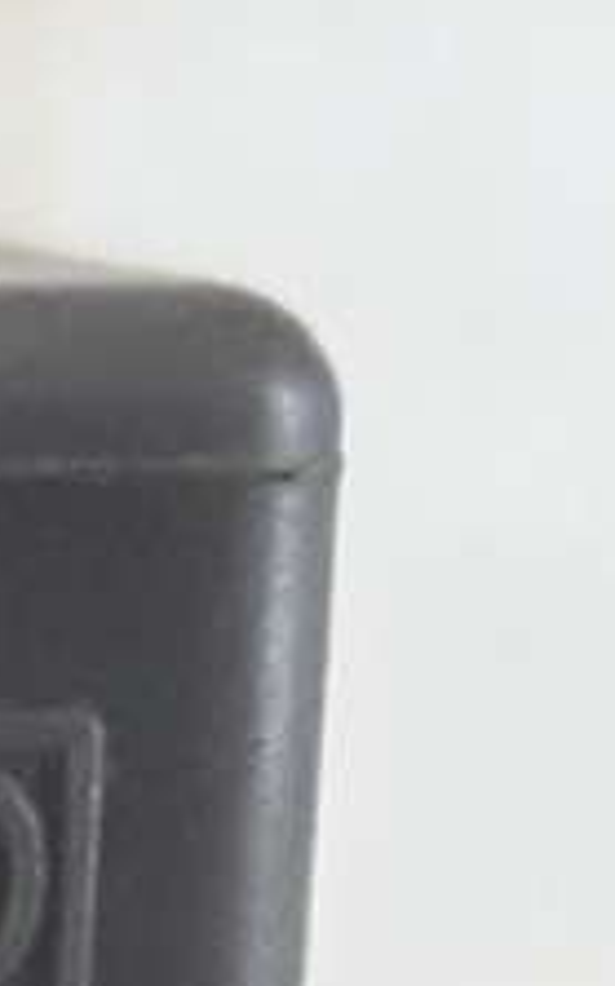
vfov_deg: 11.4
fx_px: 4433
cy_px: 2007
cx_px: -836
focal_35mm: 165
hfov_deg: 7.4
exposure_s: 1/20
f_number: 1.9
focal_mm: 3.7
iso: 160
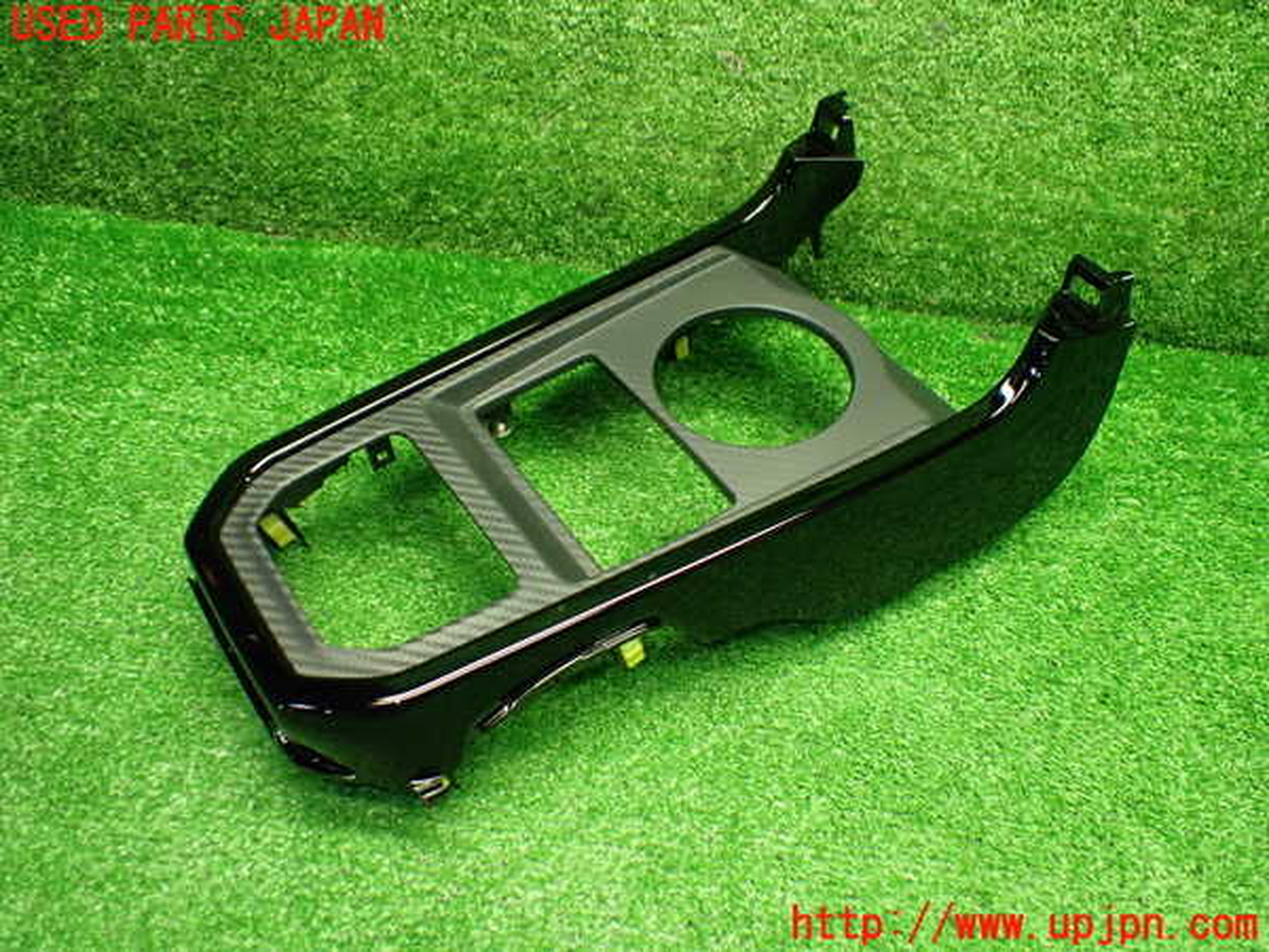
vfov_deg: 46.8
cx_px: 634
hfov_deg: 60.0
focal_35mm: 30
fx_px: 1100
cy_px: 476
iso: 800
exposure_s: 1/80
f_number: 2.3
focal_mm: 5.4
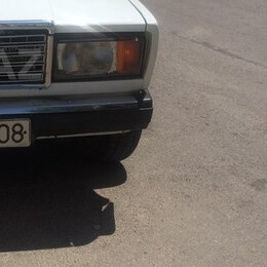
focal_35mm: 65
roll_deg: +5.3
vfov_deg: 26.1
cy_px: 64
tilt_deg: -19.8
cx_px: -64
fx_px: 567
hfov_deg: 23.8
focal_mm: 4.15
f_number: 2.2
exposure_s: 1/4566
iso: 32
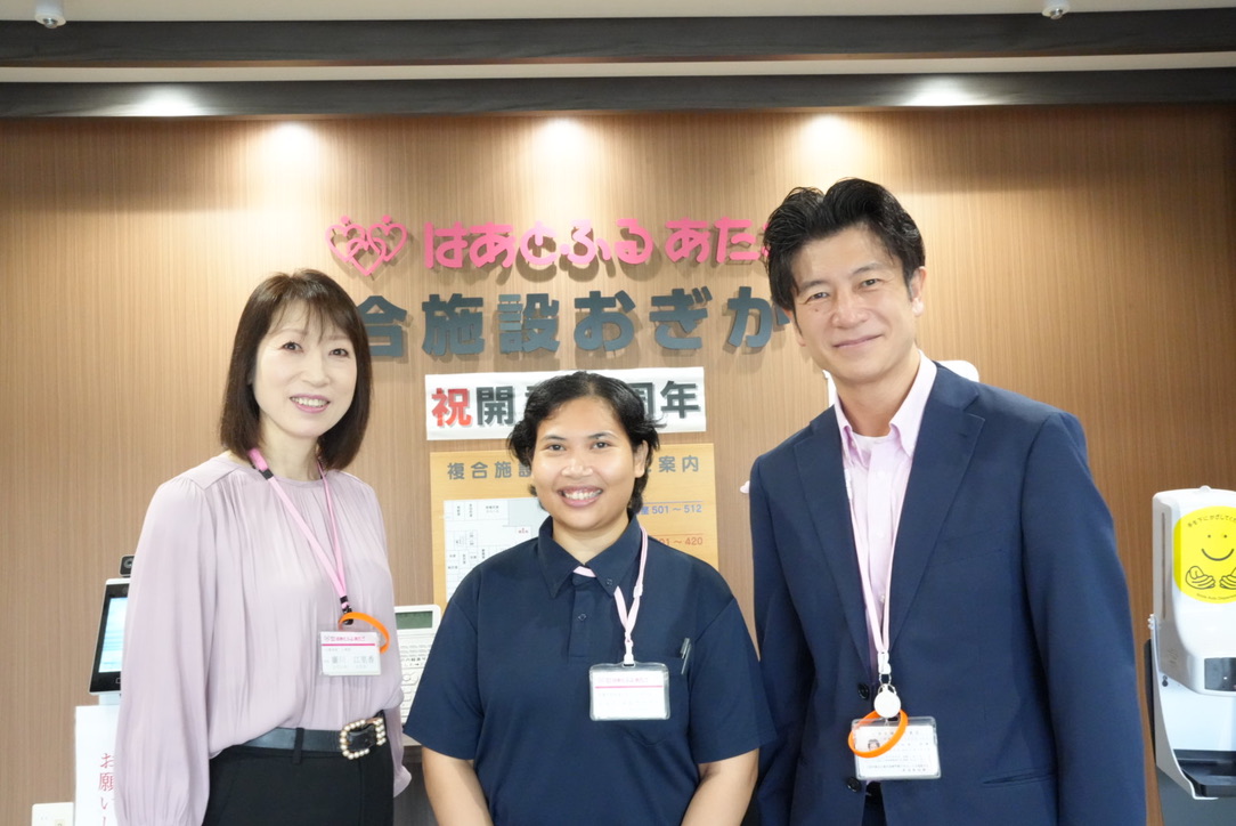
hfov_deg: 54.4
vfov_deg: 37.9
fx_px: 1202
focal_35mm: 35
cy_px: 413
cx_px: 618
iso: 12800
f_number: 16
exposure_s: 1/20
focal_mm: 35
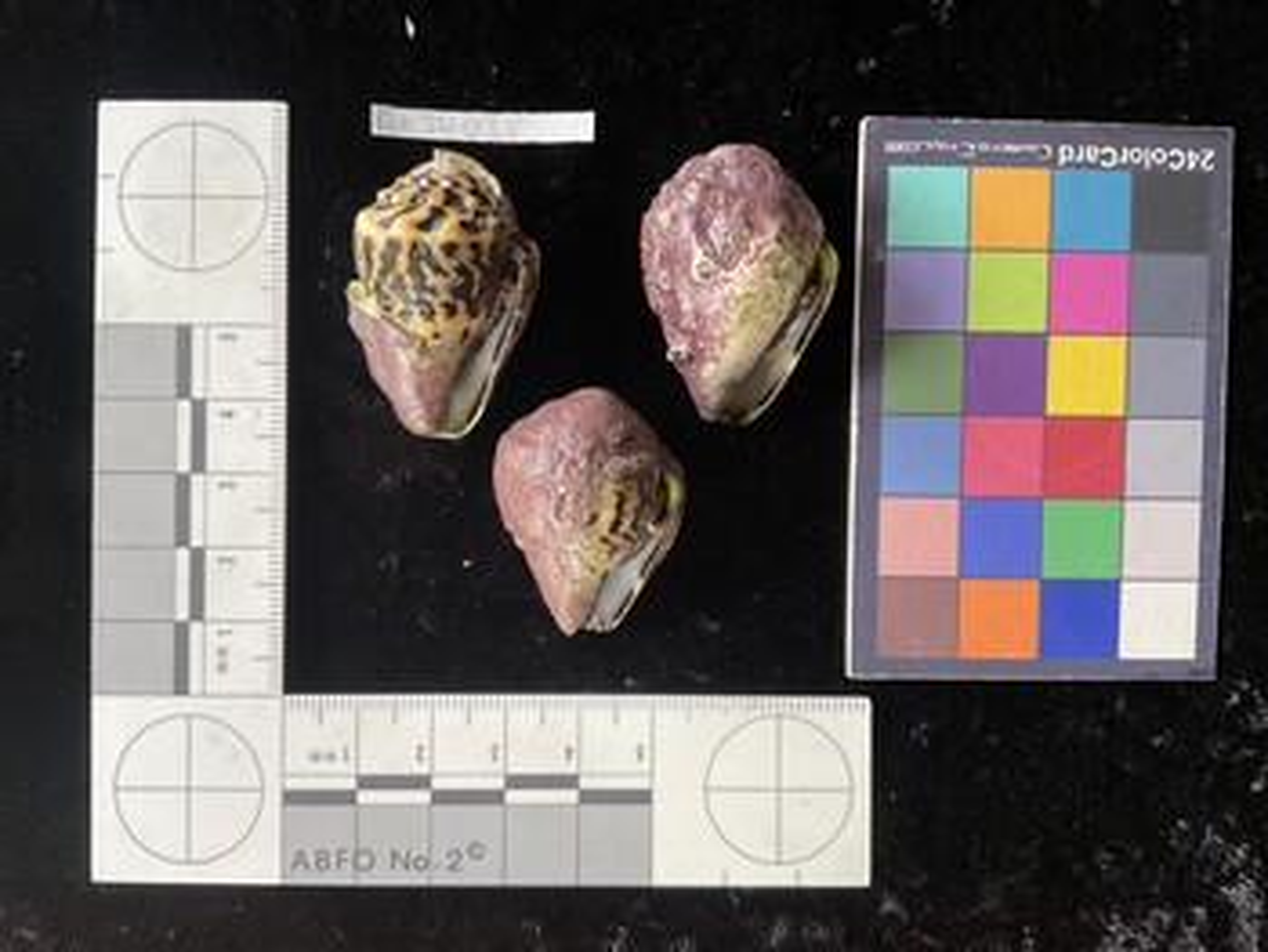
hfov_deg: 61.6
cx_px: 634
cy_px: 476
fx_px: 1063
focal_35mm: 29
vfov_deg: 48.3
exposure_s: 1/60
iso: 64
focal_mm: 3
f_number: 1.8
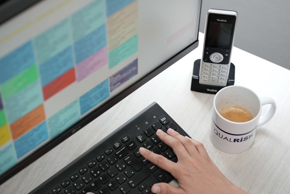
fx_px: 685
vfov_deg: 16.1
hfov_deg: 23.9
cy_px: 97
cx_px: 145
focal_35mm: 85
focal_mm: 85
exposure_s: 1/80
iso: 2000
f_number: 3.5
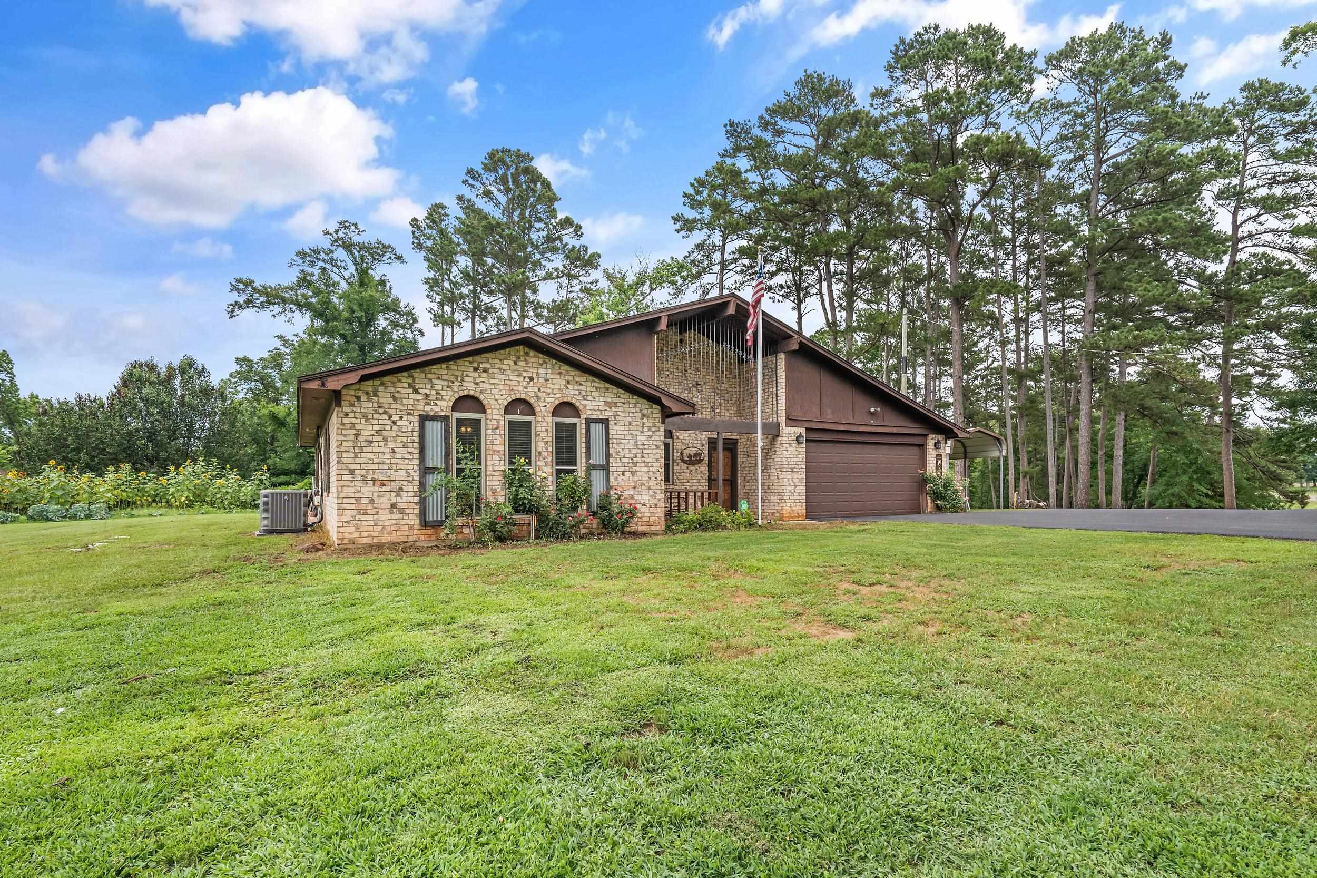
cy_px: 439
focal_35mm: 16
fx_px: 585
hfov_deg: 96.7
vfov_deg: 73.7
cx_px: 658
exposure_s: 1/640
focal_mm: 16
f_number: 8
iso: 800
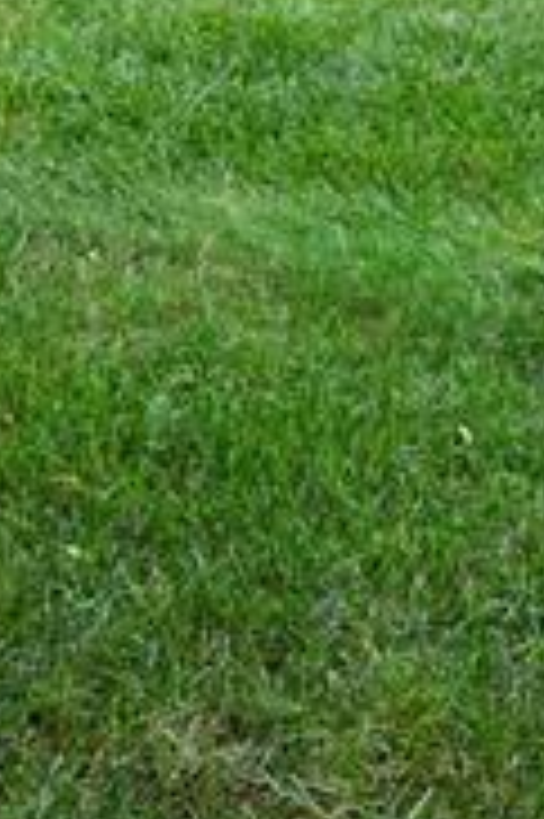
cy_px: -394
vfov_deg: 19.8
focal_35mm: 90
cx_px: 360
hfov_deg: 15.1
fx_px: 2044
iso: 100
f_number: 4
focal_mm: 16
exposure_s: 1/10
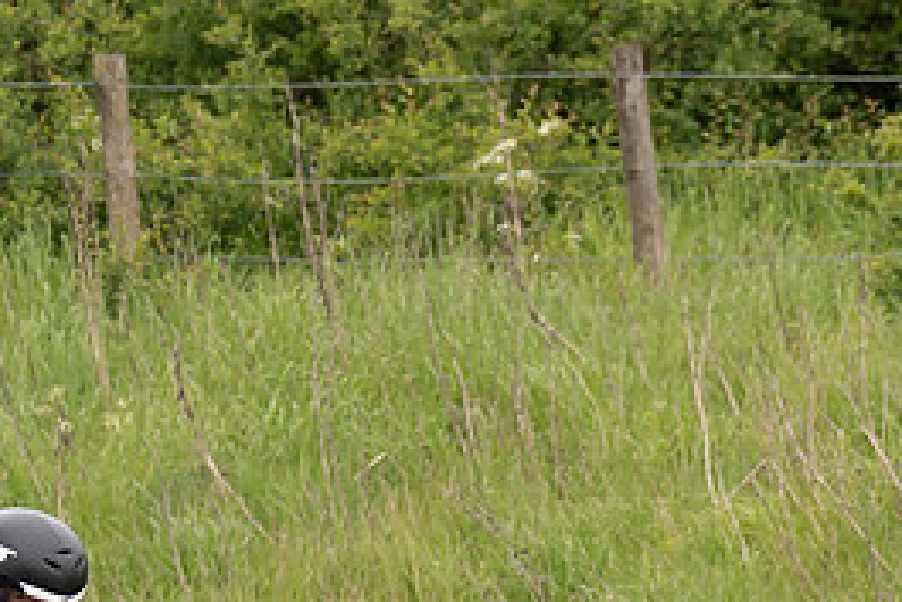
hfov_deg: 1.7
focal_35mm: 1197
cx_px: 119
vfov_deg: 1.2
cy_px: 591
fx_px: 30007
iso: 250
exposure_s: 1/1000
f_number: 4
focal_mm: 200
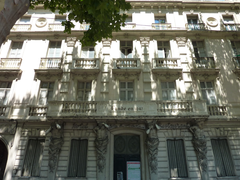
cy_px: 90
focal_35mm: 25
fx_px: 173
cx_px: 120
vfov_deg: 54.9
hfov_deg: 69.4
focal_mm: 4.1
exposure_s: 1/200
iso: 125
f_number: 4
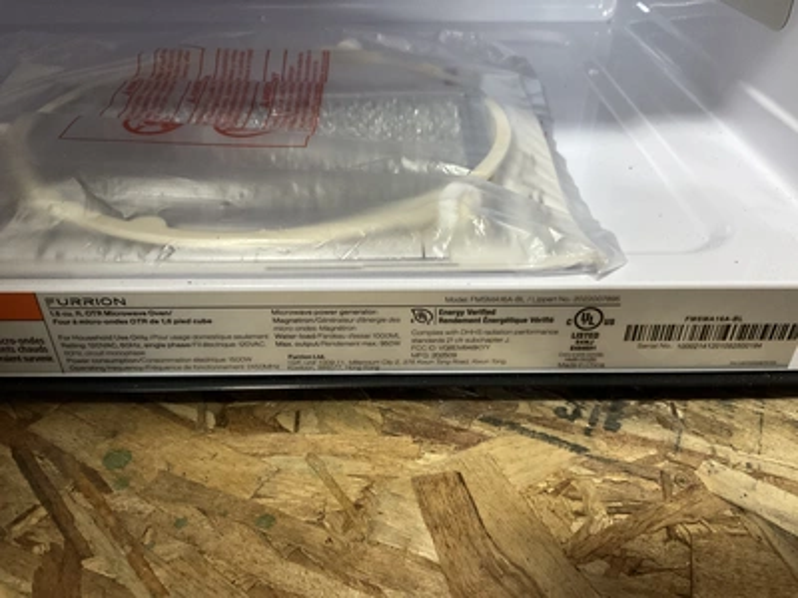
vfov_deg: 48.2
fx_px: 669
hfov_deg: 61.7
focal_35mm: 29
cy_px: 299
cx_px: 399
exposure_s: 1/40
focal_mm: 3
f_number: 1.8
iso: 250
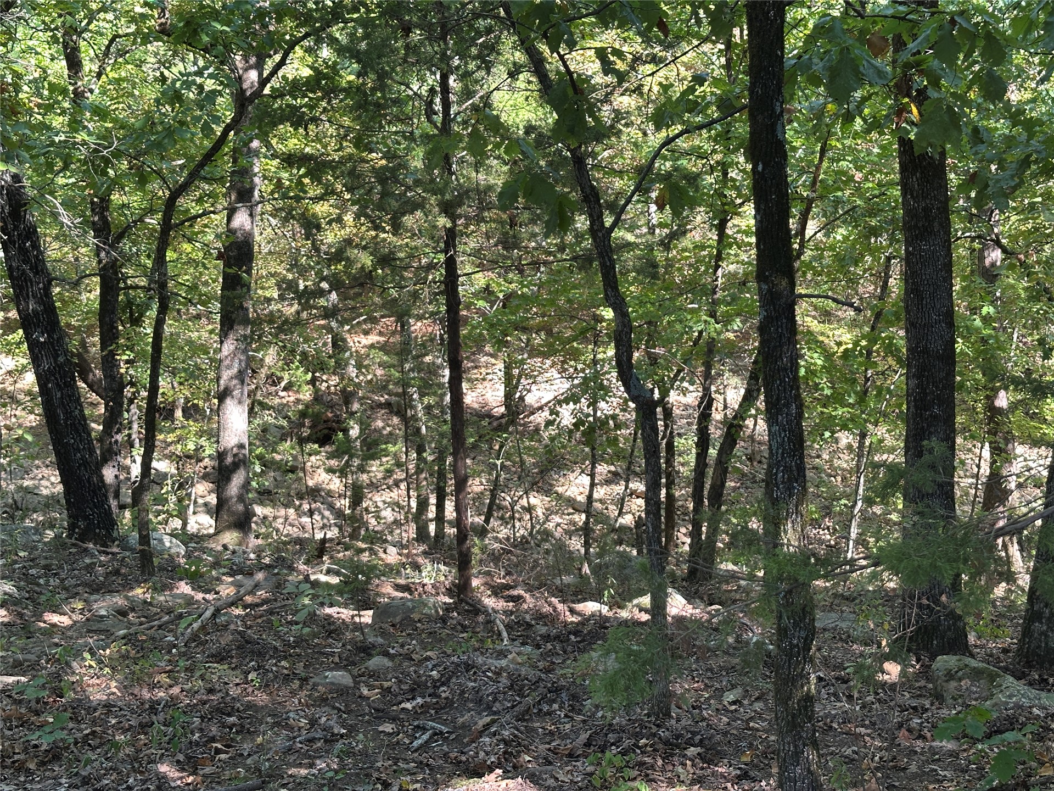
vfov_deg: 30.3
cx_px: 527
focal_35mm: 48
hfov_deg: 39.7
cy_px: 396
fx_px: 1462
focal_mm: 6.86
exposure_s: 1/121
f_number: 1.78
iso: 64
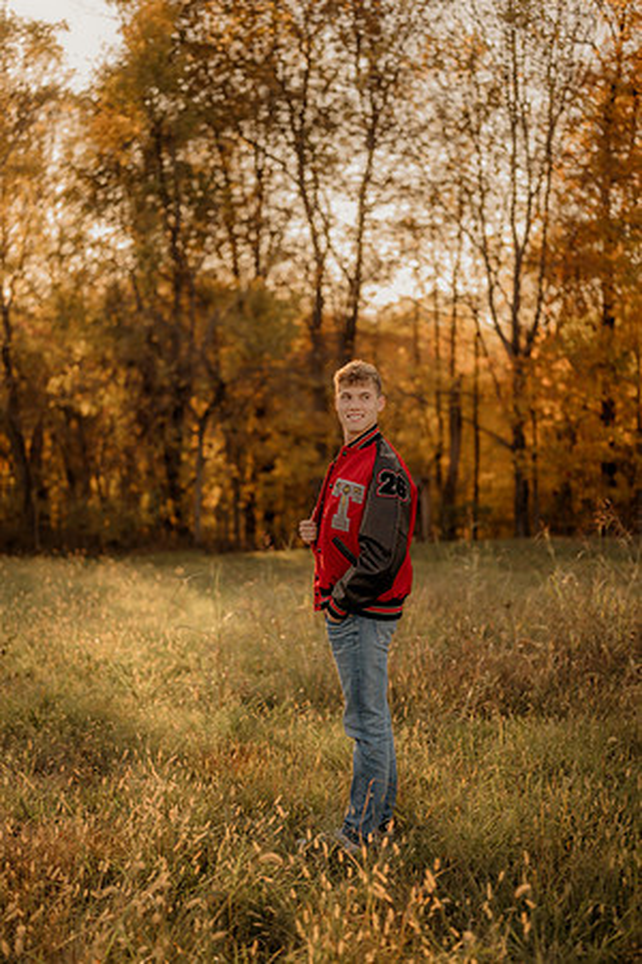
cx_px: 321
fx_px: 1337
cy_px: 482
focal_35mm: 50
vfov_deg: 39.6
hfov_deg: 27.0
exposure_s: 1/1000
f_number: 1.8
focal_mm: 50
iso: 250
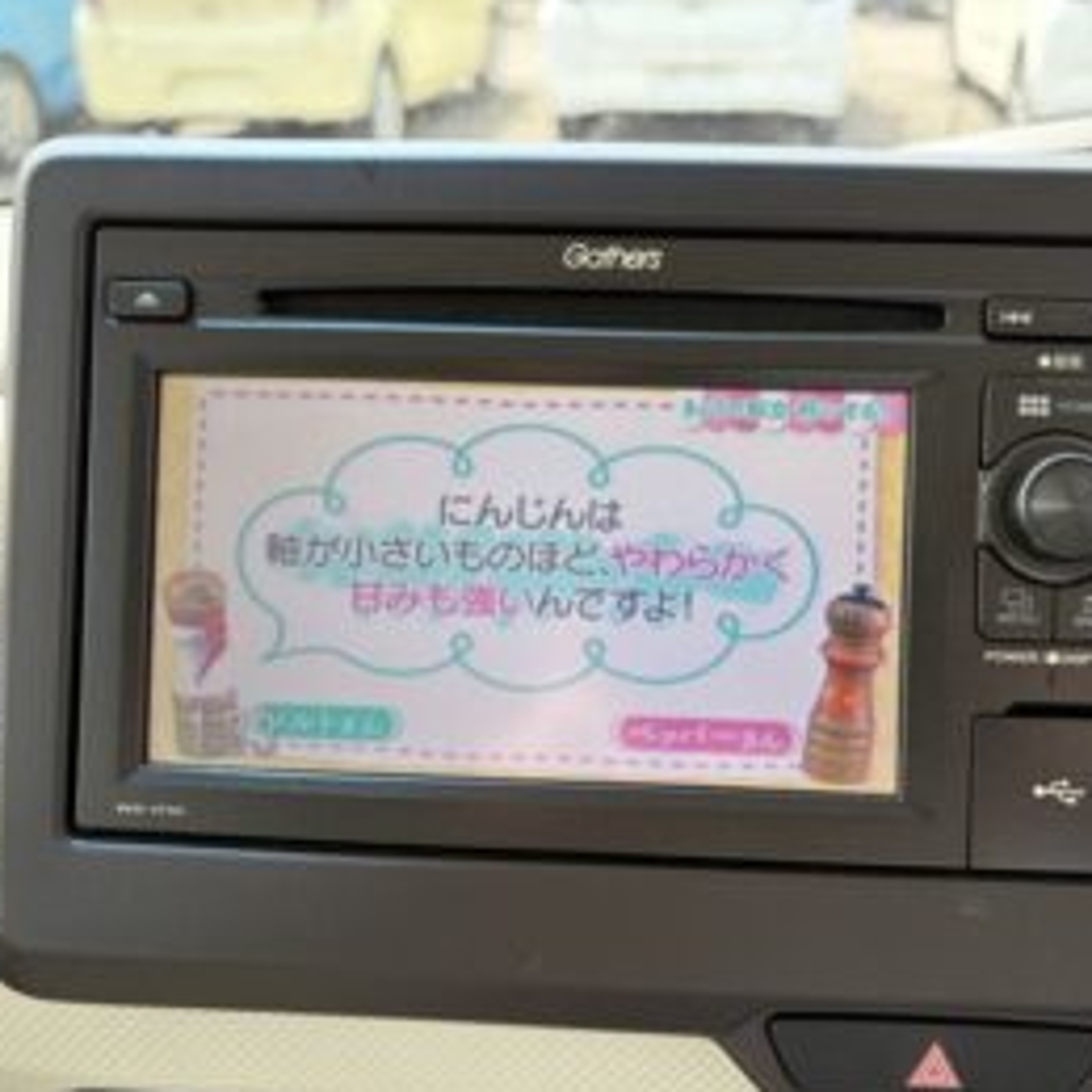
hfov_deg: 52.3
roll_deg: +1.0
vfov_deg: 52.5
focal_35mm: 31
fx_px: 1106
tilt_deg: -28.2
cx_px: 638
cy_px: 548
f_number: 1.6
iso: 64
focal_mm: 5.96
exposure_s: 1/288
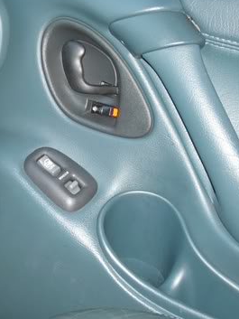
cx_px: 41
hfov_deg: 20.5
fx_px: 653
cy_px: 161
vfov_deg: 27.4
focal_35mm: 71
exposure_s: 1/60
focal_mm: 8.2
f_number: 3.1
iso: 100
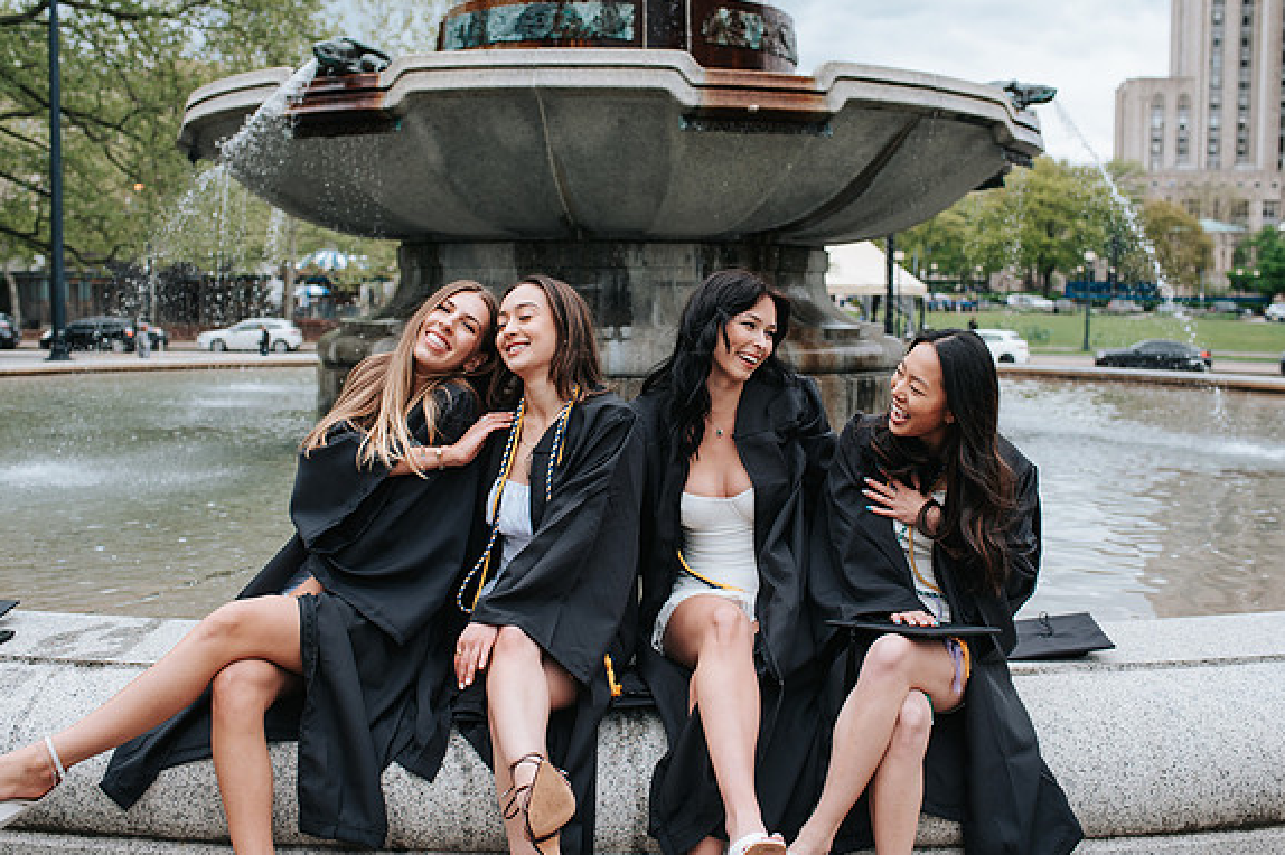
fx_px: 1391
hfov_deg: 49.6
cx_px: 644
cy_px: 410
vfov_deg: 34.2
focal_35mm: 39
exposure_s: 1/800
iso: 200
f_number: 3.5
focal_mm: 35
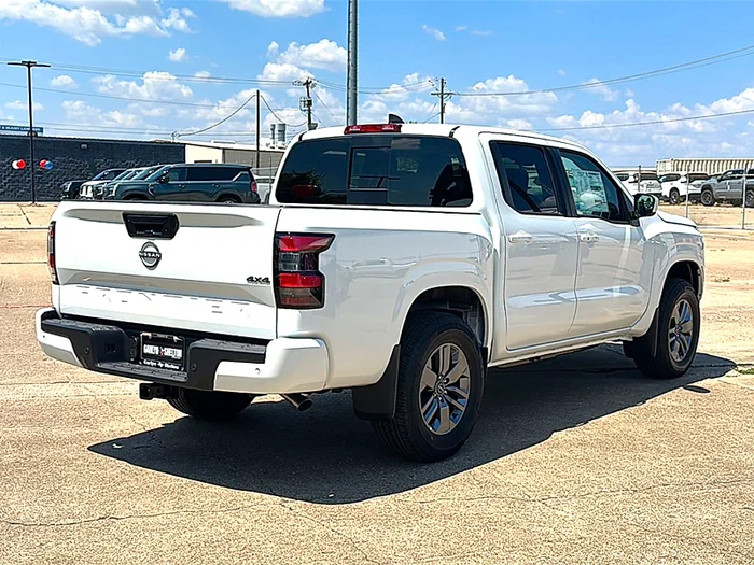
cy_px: 282
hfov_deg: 47.9
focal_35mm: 39
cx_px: 377
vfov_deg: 36.8
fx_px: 849
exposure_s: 1/6667
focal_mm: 6.86
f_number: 1.78
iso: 80
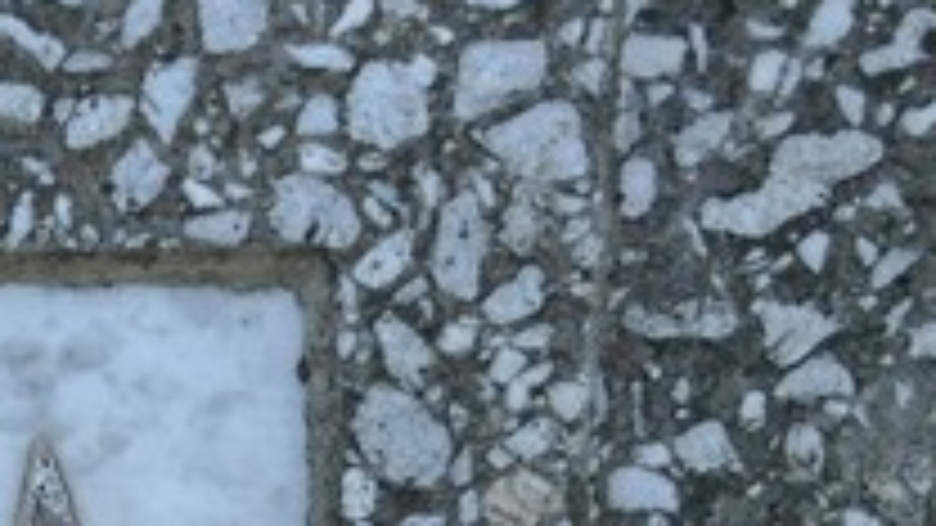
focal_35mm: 109
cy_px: 1021
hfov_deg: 18.5
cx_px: -220
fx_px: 2705
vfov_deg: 10.3
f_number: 1.5
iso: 50
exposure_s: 1/1252
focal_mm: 5.7
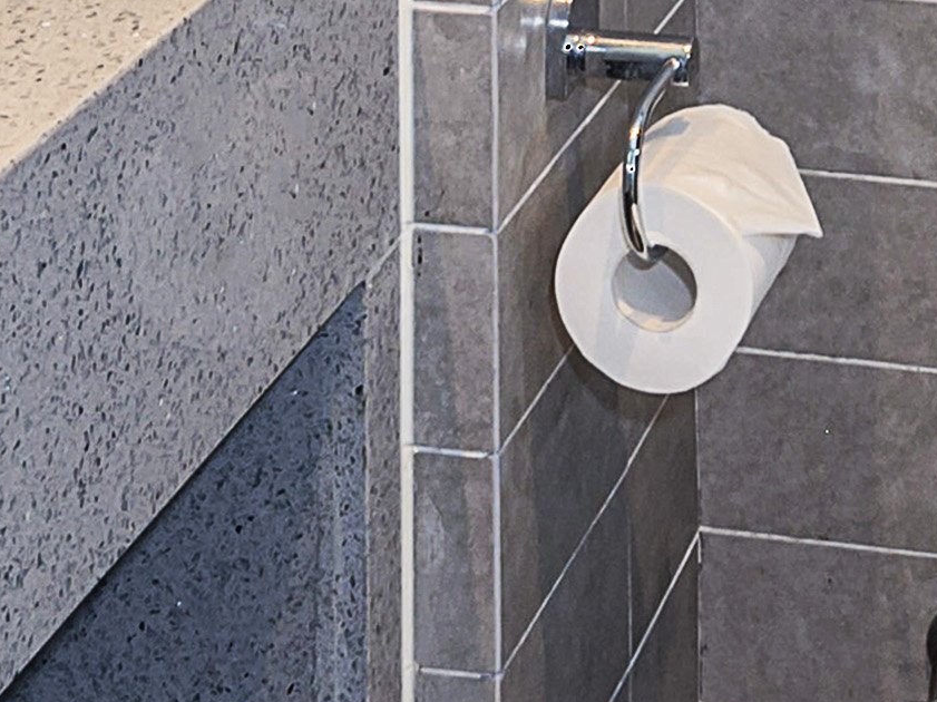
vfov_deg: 11.4
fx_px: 3166
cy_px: -708
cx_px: 983
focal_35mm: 117
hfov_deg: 16.4
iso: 100
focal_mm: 14
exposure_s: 1/5
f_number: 16
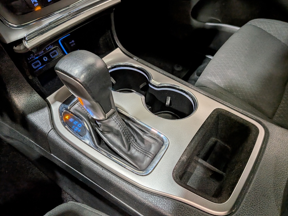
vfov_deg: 54.9
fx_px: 208
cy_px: 104
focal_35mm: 25
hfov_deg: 69.4
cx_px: 141
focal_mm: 4.53
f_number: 1.7
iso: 29
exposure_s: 1/140
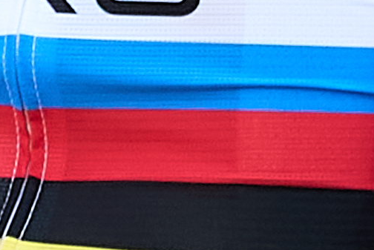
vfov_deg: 0.6
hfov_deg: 0.9
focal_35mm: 2381
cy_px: -529
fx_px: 24757
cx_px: 87
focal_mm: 200
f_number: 2.8
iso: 800
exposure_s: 1/1600
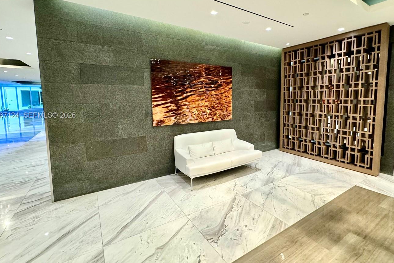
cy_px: 116
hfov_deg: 89.4
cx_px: 225
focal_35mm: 18
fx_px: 197
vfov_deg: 67.2
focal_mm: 2.22
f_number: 2.2
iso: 250
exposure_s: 1/60
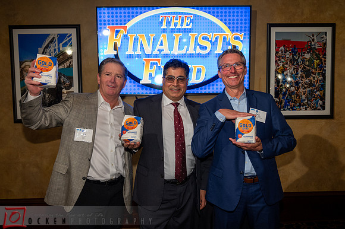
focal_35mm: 30
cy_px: 123
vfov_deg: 43.1
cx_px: 164
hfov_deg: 61.4
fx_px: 290
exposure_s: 1/100
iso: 2500
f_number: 4
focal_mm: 27
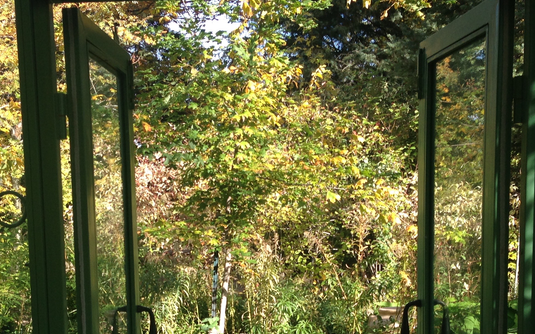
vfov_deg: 21.4
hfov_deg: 34.5
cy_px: 312
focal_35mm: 59
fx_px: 860
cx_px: 231
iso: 50
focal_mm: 4.12
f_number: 2.4
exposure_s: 1/294
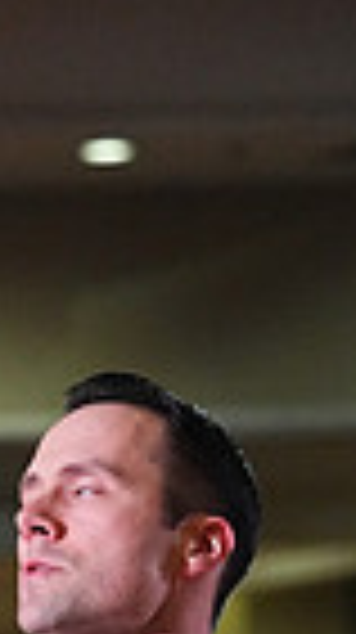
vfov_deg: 3.3
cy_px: 1299
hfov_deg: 1.9
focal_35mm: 650
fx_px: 10941
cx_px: -110
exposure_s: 1/400
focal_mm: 151
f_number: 5
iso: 6400
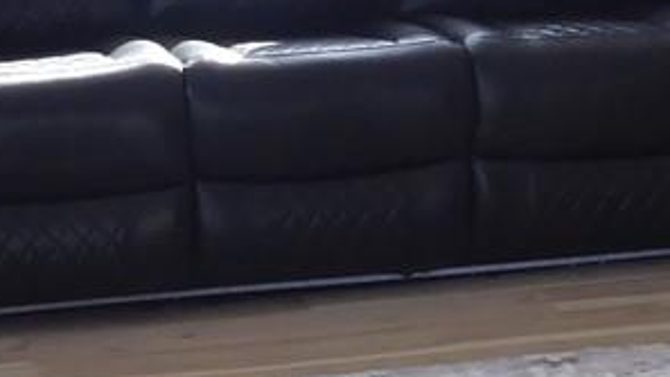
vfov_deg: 8.6
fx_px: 2505
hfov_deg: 15.2
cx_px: 255
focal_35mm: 141
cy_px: 318
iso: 200
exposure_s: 1/60
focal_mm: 4.3
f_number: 3.3
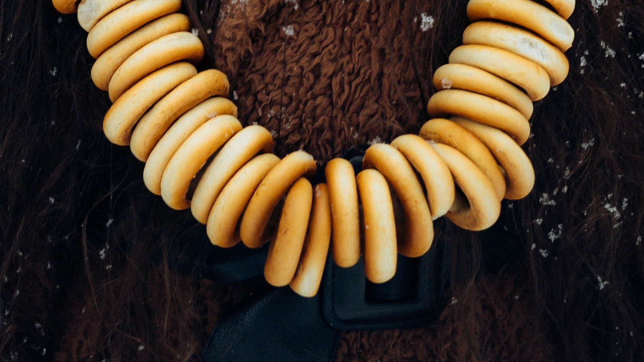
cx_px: 269
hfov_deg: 17.1
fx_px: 2135
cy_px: -250
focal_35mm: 125
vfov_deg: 9.3
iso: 400
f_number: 4
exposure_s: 1/100
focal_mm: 50
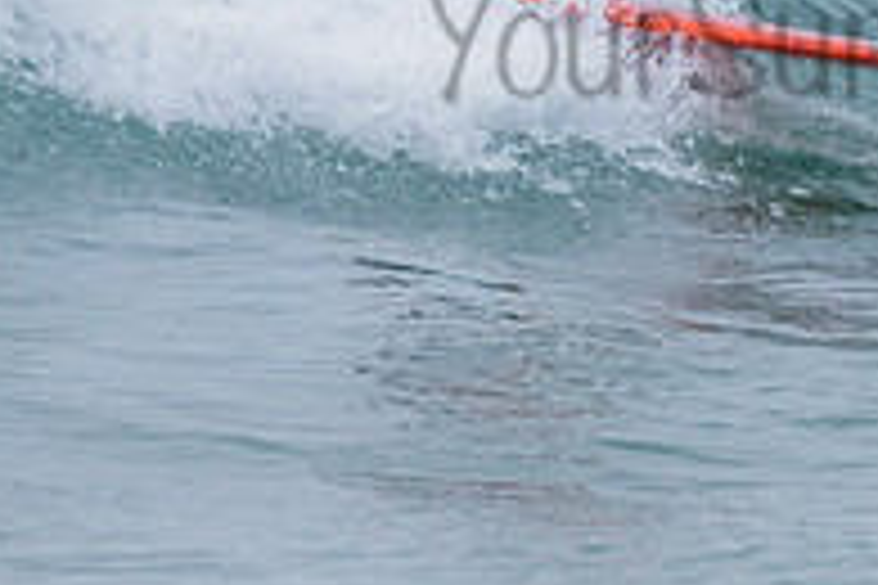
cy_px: -91
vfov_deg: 0.8
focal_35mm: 1828
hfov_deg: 1.1
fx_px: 44579
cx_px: 592
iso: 640
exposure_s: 1/2000
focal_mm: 500
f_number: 5.6
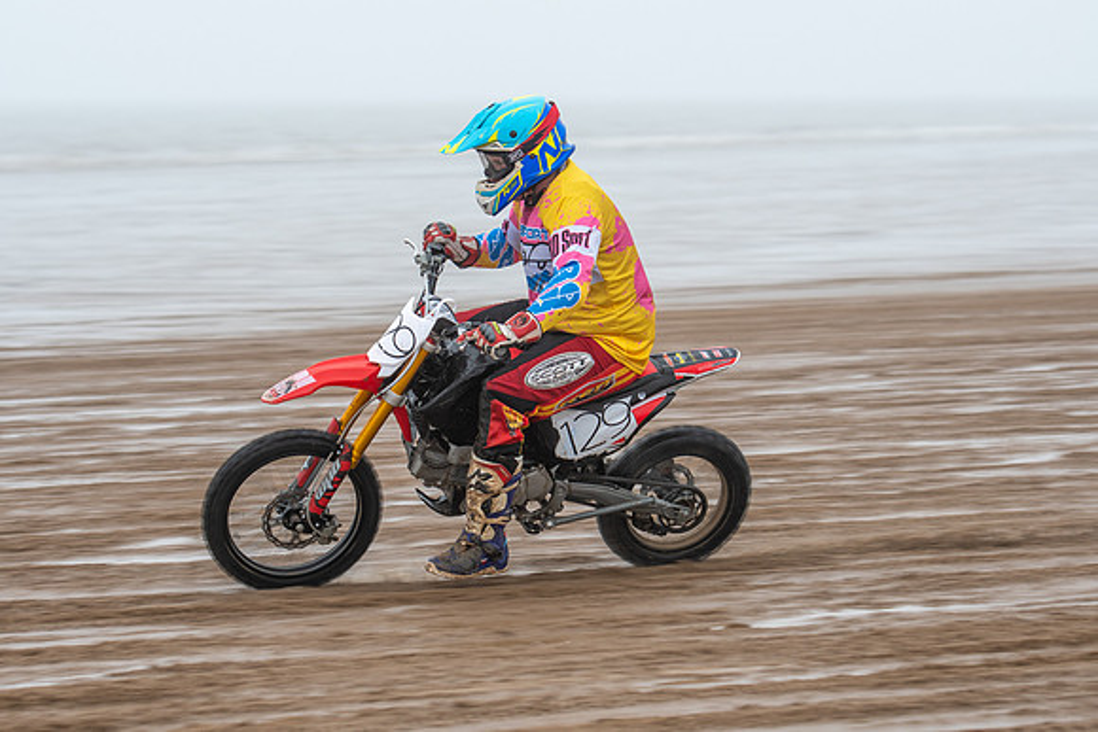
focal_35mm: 136
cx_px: 549
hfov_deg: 15.1
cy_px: 366
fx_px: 4148
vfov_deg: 10.1
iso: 200
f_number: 4
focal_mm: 90
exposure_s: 1/320
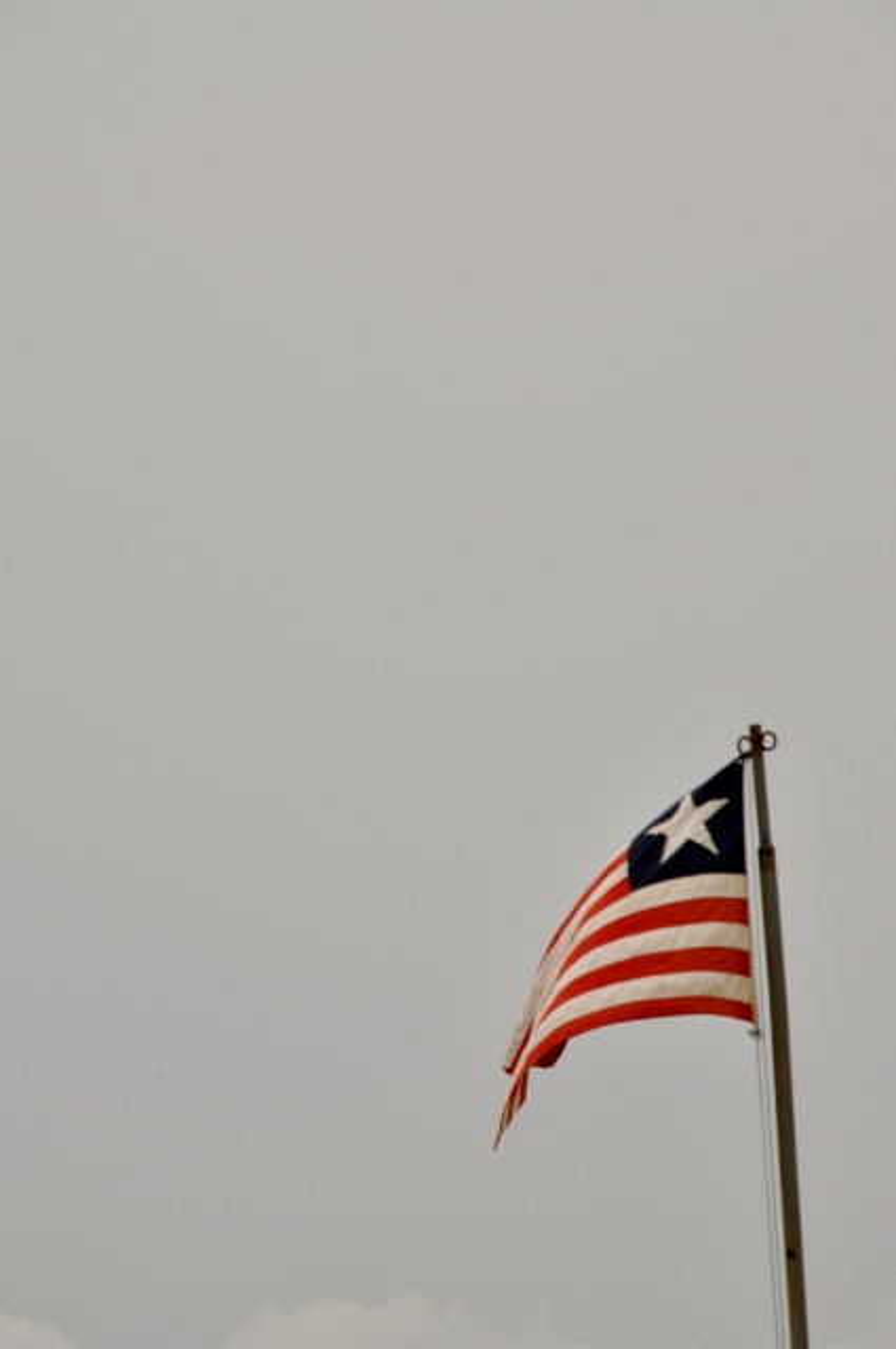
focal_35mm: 405
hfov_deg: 3.4
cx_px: 448
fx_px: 15160
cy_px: 674
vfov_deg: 5.1
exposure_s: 1/60
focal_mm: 270
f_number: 22
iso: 200
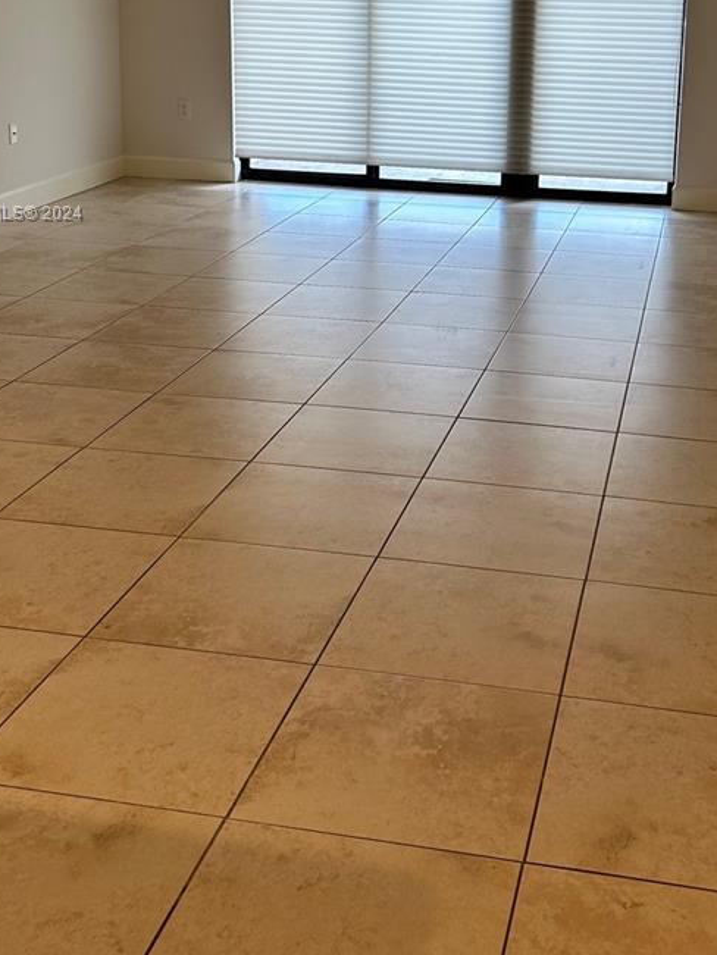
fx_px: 1325
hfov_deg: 30.1
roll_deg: -2.7
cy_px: 215
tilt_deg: -9.8
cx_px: 475
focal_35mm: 48
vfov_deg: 38.4
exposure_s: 1/120
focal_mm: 5.7
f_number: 1.5
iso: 50
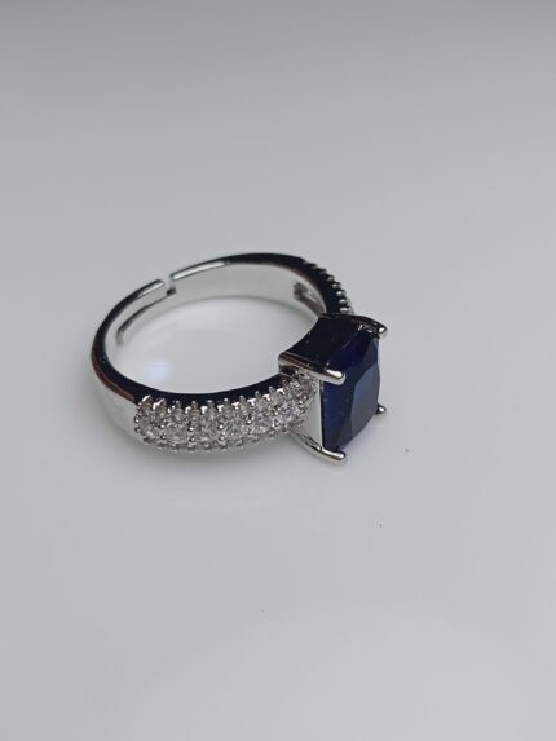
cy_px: 370
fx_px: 771
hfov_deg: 39.7
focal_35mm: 36
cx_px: 278
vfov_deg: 51.3
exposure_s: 1/517
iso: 50
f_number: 1.8
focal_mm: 3.98
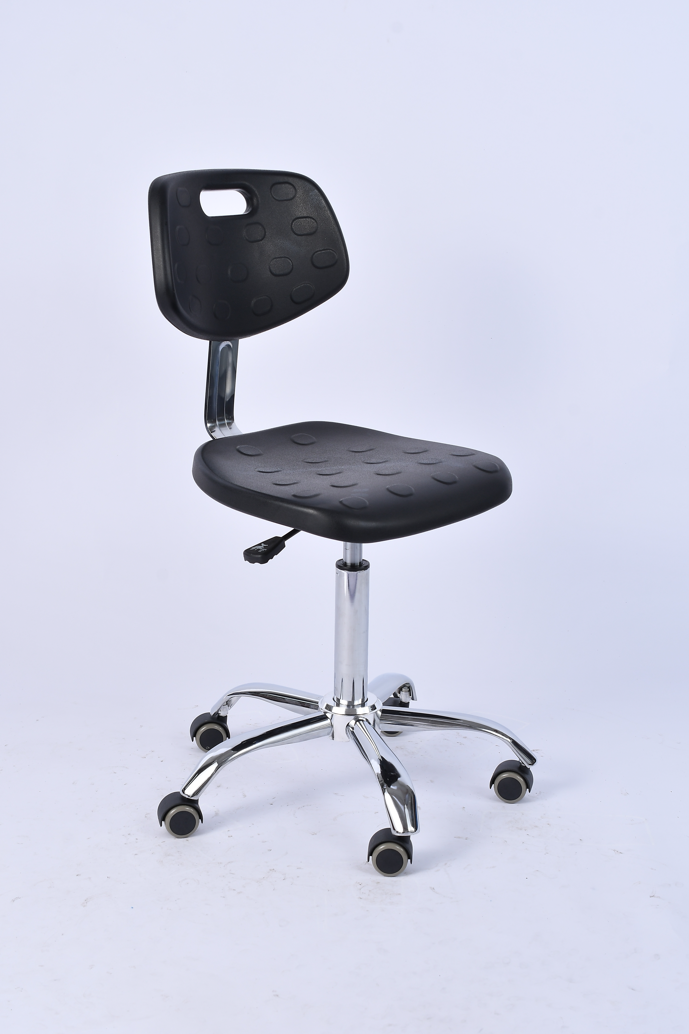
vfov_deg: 33.4
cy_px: 517
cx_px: 344
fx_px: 1722
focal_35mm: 60
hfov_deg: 22.6
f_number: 9
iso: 125
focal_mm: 40
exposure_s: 1/125
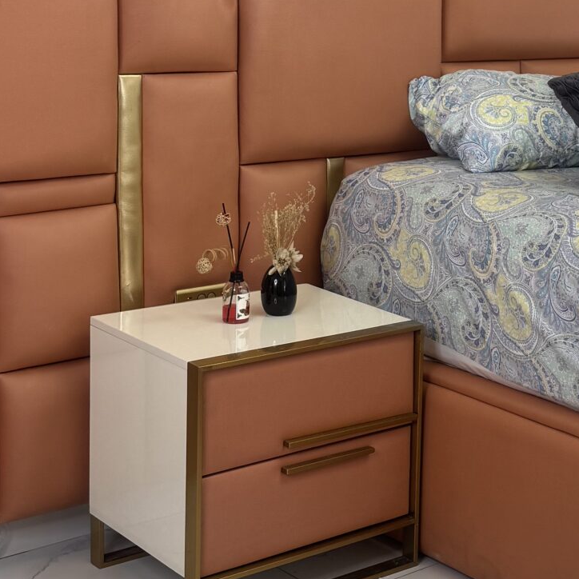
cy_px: 146
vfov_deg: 22.8
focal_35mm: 75
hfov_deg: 22.5
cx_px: 522
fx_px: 1419
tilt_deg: -7.3
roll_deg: -2.3
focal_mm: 6.86
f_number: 1.78
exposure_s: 1/103
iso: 64
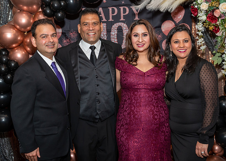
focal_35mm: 52
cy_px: 78
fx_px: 334
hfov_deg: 37.3
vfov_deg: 27.1
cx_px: 101
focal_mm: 32
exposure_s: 1/250
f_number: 7.1
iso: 640
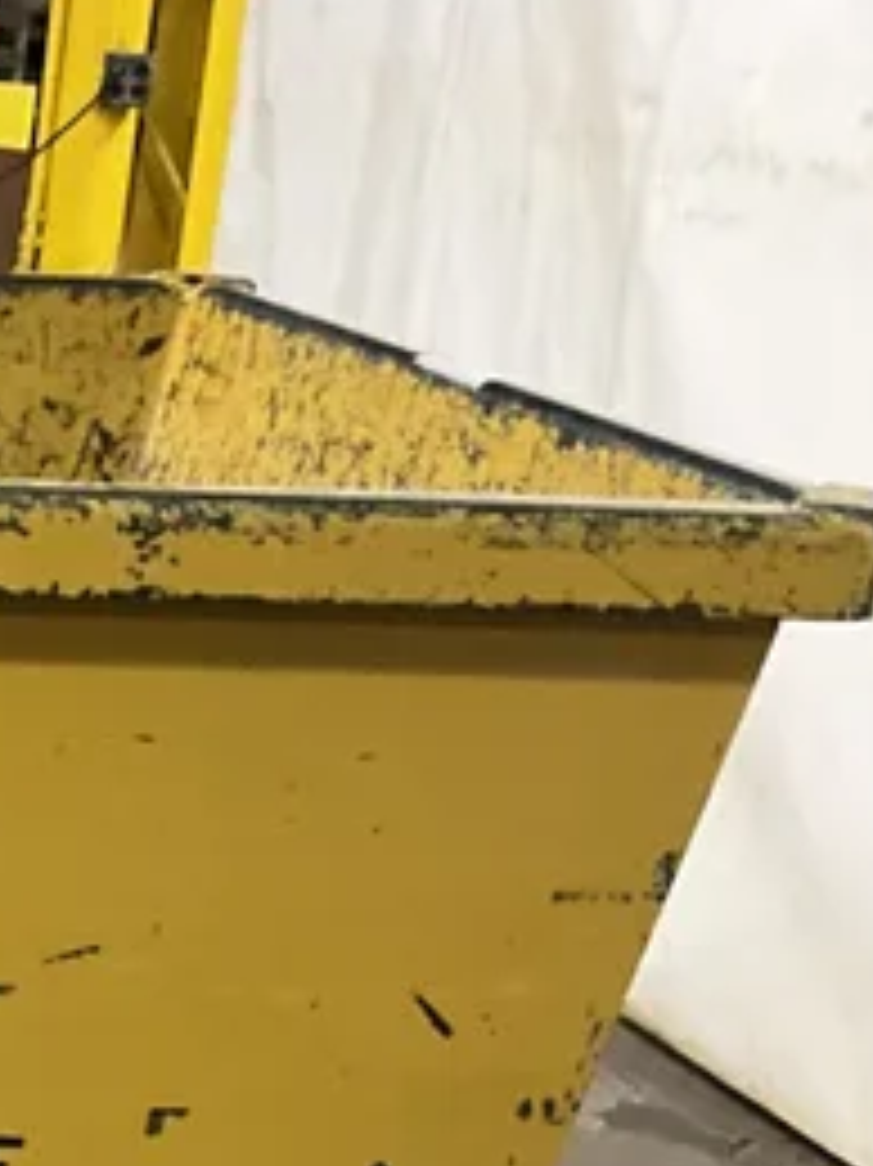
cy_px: 1096
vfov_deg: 22.6
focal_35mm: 84
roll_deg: -1.9
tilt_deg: -22.8
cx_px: -612
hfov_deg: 15.5
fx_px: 2827
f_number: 1.8
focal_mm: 3
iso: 320
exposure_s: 1/31
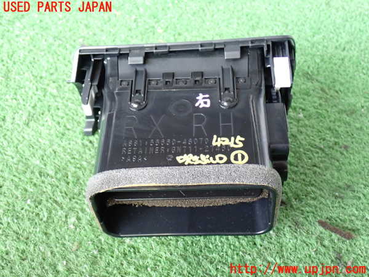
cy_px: 138
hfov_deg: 40.4
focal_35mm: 47
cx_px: 184
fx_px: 501
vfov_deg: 30.9
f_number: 3.1
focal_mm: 8.4
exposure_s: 1/30
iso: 800
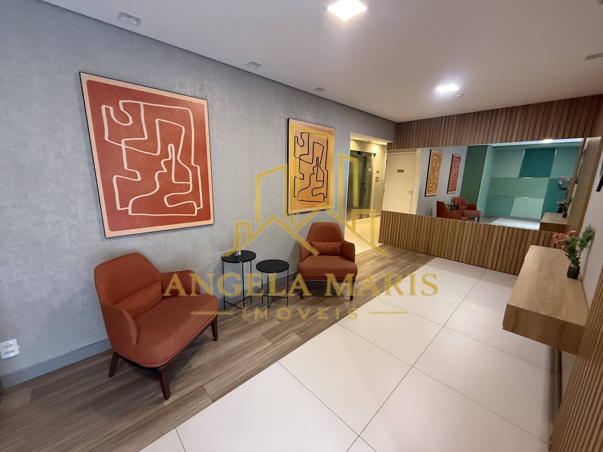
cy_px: 226
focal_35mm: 14
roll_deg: -1.4
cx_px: 302
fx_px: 244
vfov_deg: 85.7
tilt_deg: -12.3
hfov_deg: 102.1
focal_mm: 2.22
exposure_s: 1/60
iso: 640
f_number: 2.2
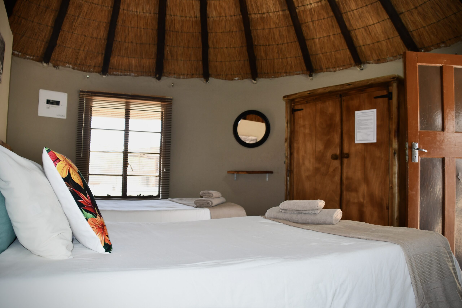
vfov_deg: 47.9
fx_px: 346
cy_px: 154
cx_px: 231
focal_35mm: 27
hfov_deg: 67.4
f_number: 4
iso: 400
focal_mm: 18
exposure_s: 1/160
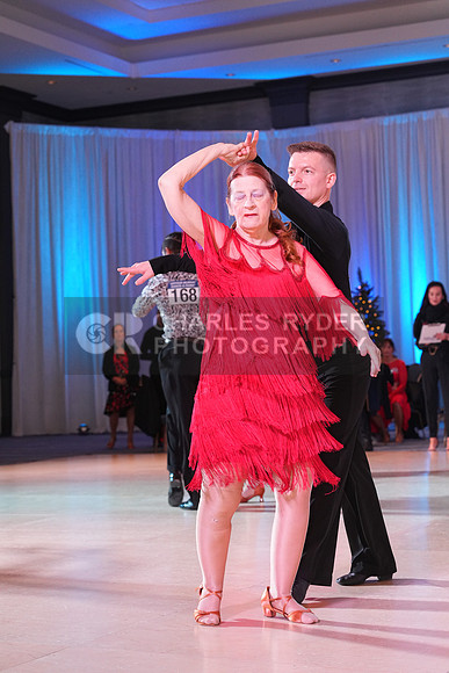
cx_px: 224
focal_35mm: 72
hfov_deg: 18.9
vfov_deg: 28.1
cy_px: 336
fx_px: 1346
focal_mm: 72
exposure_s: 1/250
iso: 2500
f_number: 5
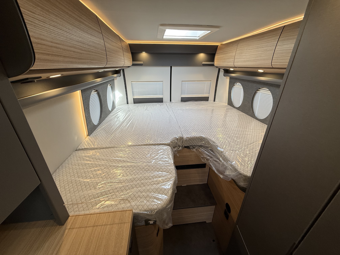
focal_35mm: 14
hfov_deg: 102.1
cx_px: 170
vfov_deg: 85.7
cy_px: 128
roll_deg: +0.9
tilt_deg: -25.0
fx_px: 138
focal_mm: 2.22
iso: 125
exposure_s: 1/99
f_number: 2.2
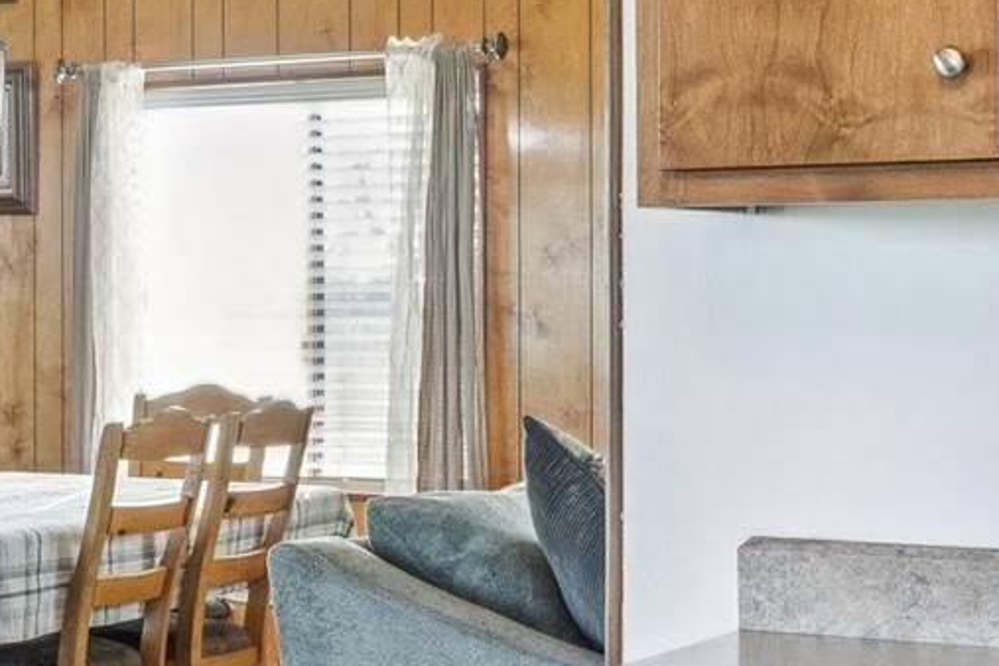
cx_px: -146
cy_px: 335
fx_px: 2742
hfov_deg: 19.6
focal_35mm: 99
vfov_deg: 13.8
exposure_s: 1/4
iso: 400
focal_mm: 16.3
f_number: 13
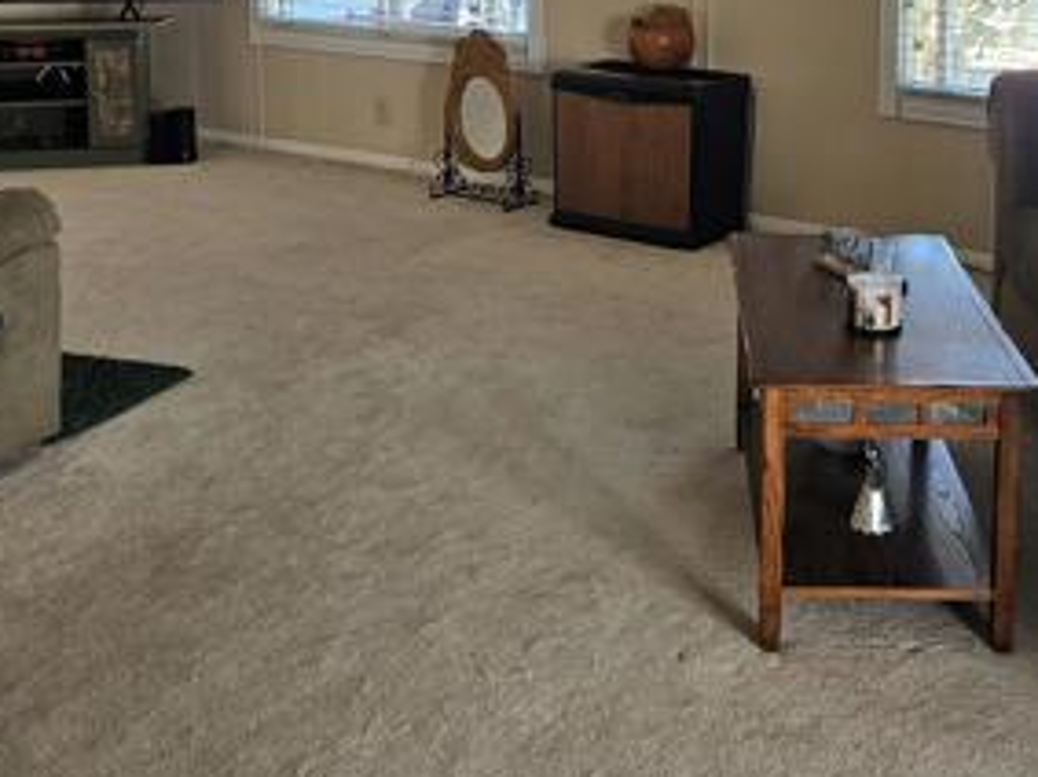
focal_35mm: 52
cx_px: 737
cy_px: 37
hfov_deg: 36.2
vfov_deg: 26.8
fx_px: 1559
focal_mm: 5.4
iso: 160
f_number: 1.8
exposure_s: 1/180
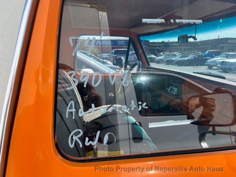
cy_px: 88
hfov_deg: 67.3
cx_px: 118
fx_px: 177
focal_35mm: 26
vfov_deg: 53.1
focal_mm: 5.1
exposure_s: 1/2137
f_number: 1.6
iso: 50
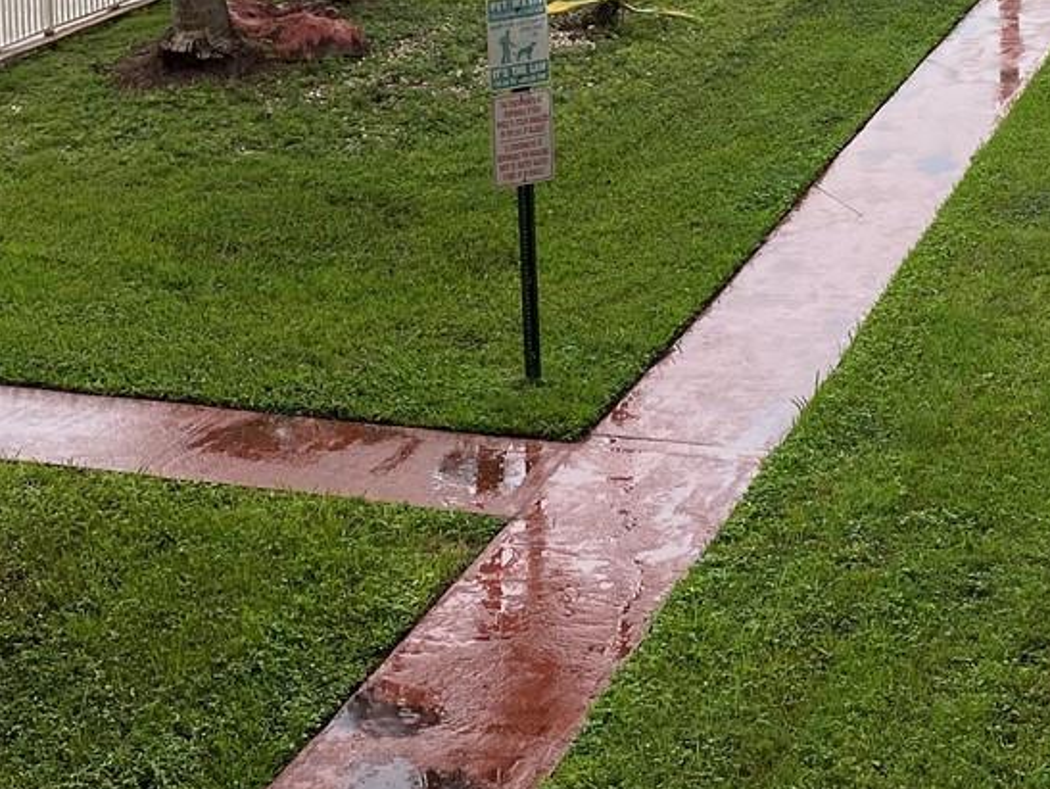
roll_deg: +0.2
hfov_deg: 25.2
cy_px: -234
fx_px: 2307
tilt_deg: -8.1
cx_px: 825
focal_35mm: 76
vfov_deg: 18.1
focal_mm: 4.25
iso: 32
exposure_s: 1/606
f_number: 1.8
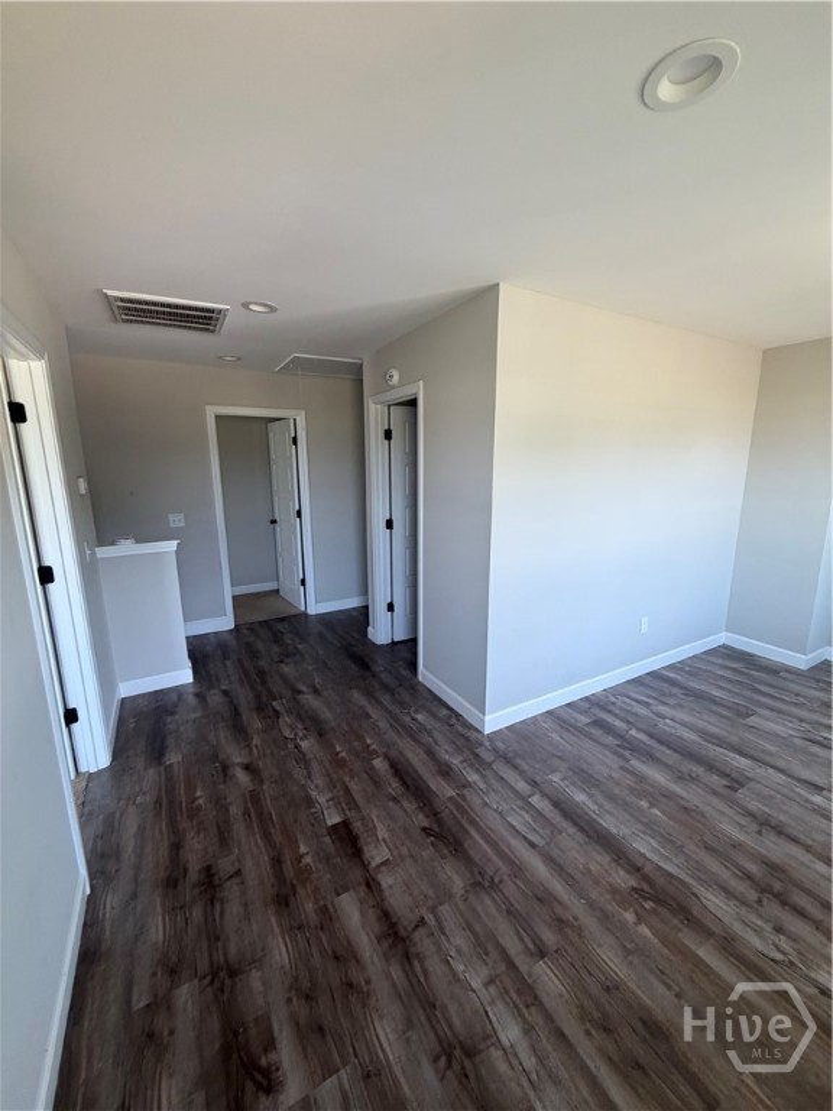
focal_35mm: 14
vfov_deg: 102.1
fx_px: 449
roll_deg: +0.1
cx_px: 416
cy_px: 556
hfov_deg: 85.7
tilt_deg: -13.3
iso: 160
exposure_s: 1/121
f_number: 2.2
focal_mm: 2.22
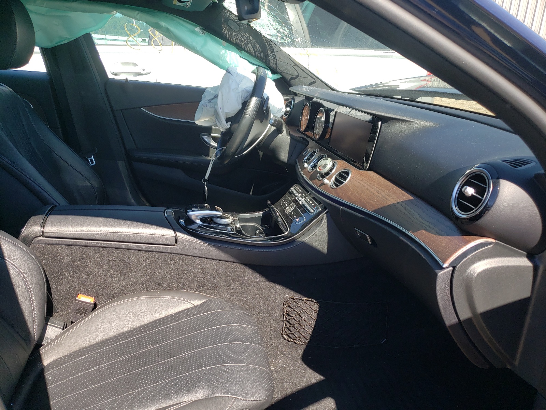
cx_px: 273
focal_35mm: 26
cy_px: 205
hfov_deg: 67.3
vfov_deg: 53.1
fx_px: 410
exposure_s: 1/588
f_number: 1.5
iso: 50
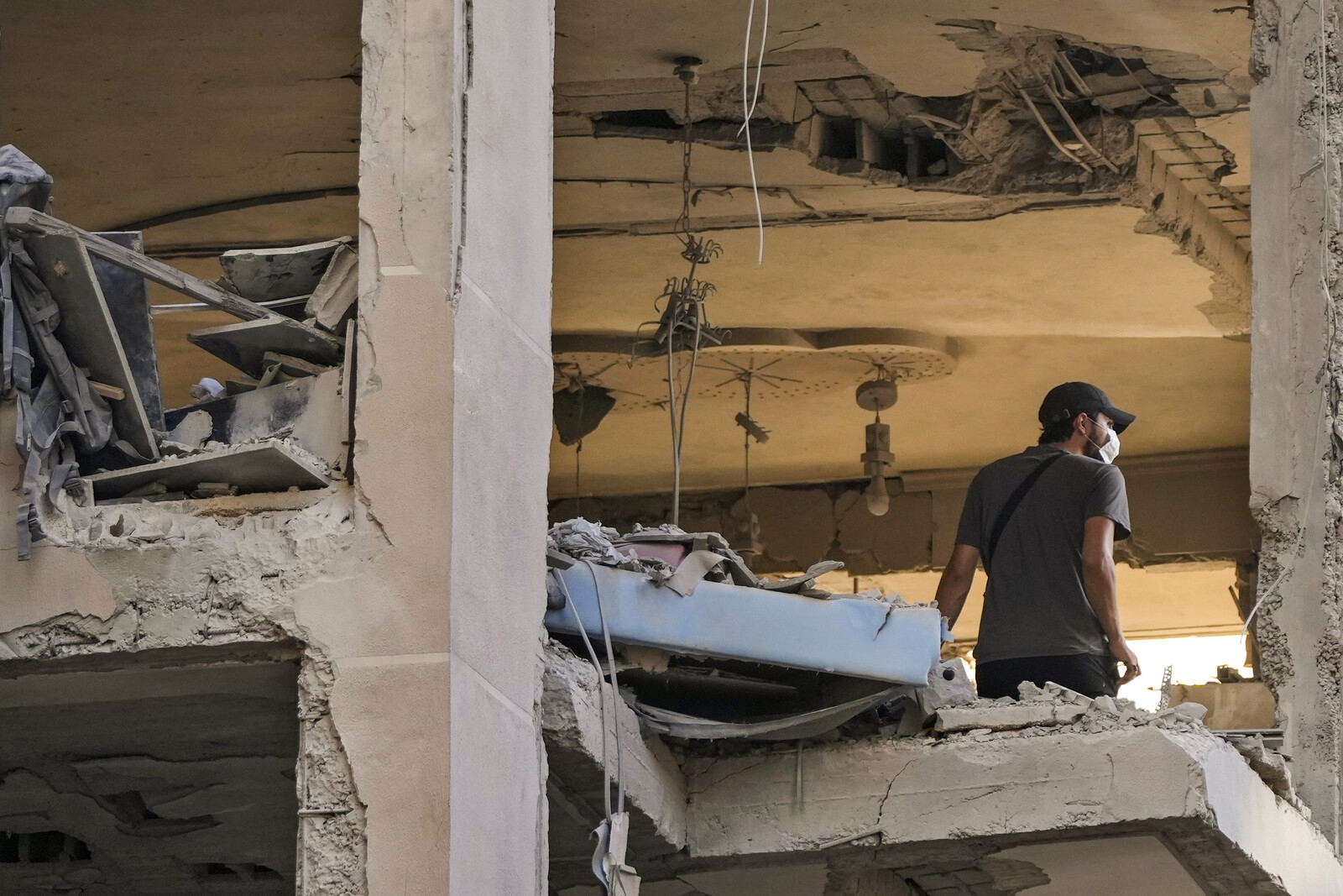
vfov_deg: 6.9
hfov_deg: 10.3
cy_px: 448
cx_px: 672
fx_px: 7461
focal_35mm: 200
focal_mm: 200
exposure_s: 1/800
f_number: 3.5
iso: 500
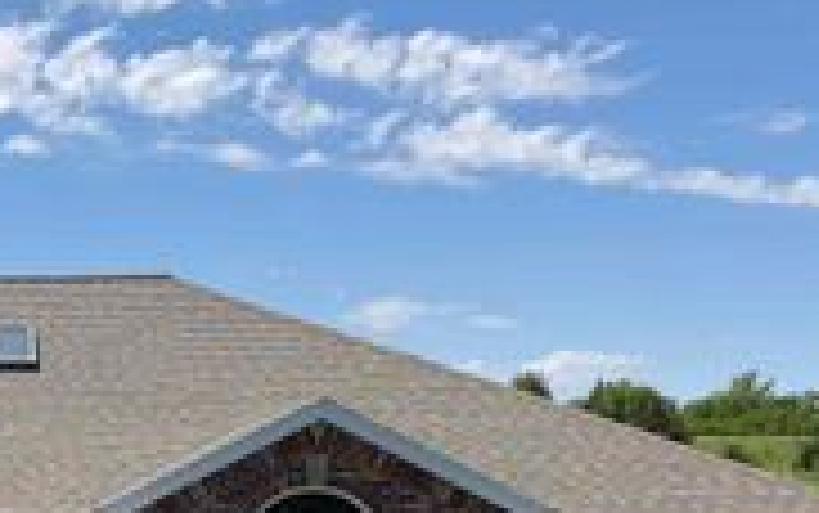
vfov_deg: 17.7
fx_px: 1563
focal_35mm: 70
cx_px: -86
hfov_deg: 26.9
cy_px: 619
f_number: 1.78
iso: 80
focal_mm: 6.76
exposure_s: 1/4975
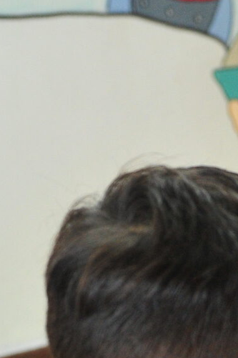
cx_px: 368
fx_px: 1421
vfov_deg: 14.0
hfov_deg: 9.3
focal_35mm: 143
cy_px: 425
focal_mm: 32
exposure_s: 1/125
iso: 2000
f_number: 3.2
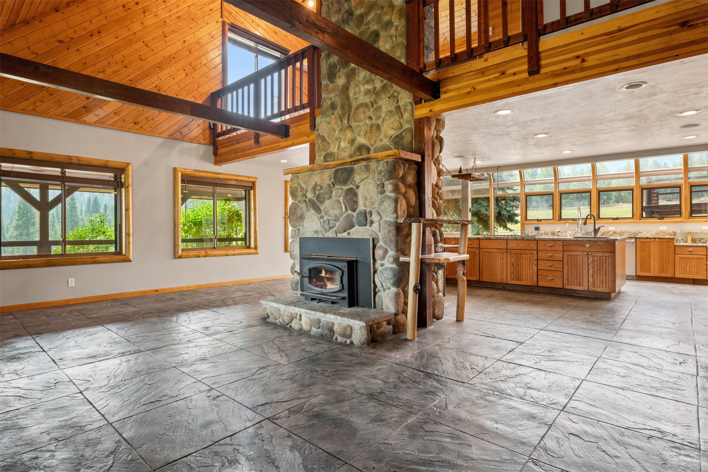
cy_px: 236
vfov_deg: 65.1
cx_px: 354
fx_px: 370
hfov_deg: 87.5
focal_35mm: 19
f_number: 9
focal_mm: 18.8
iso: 250
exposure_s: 1/20
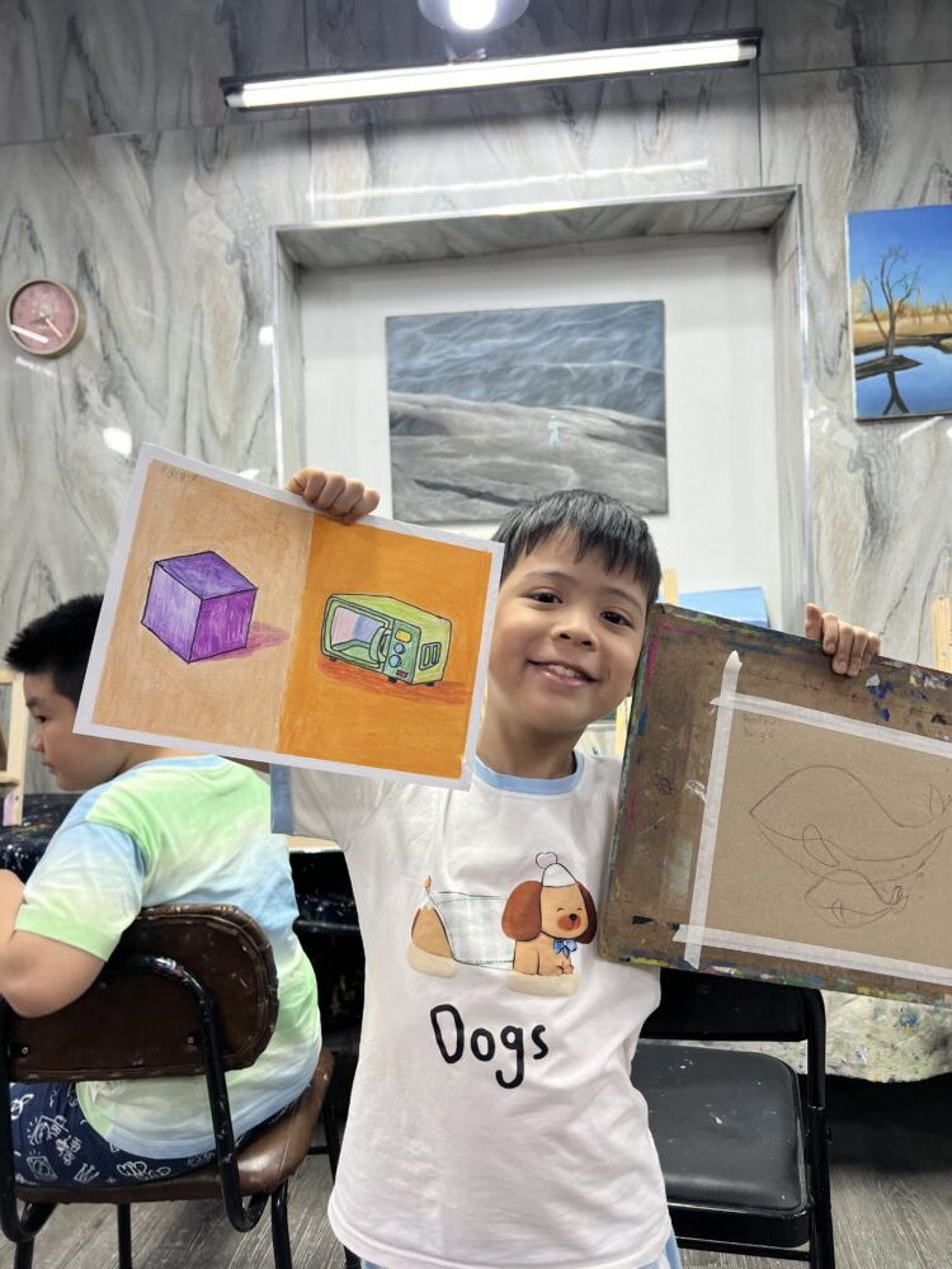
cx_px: 476
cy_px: 634
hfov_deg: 53.1
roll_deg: +1.6
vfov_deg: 67.3
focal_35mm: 26
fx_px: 953
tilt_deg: -2.3
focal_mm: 5.7
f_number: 1.5
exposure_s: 1/100
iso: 64
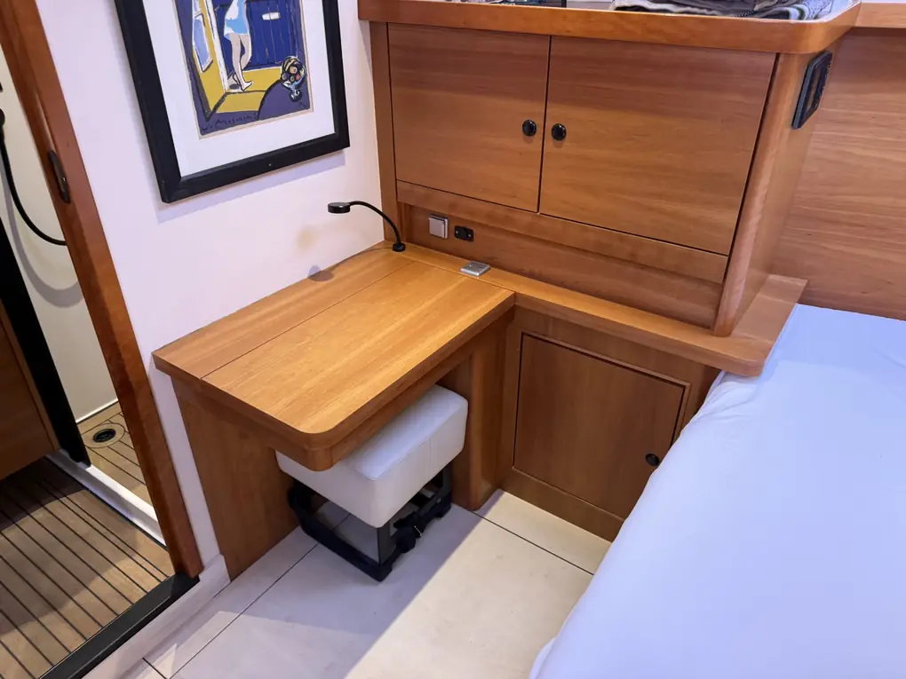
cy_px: 340
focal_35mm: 24
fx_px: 628
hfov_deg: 71.6
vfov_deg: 56.8
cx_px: 453
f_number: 1.78
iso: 200
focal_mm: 6.76
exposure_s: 1/72
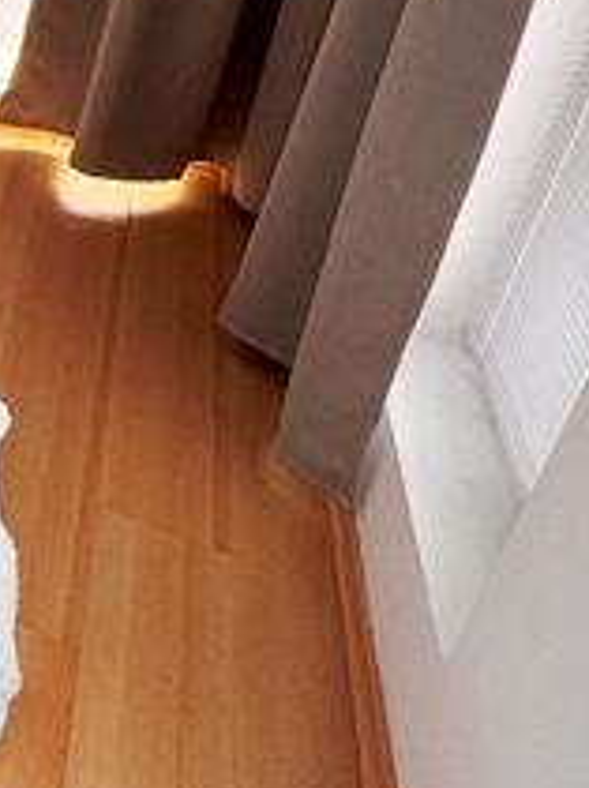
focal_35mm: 47
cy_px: 4
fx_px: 1068
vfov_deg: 36.5
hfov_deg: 18.1
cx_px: -636
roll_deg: +2.6
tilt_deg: -21.6
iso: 64
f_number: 2.2
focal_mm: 2.22
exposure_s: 1/99
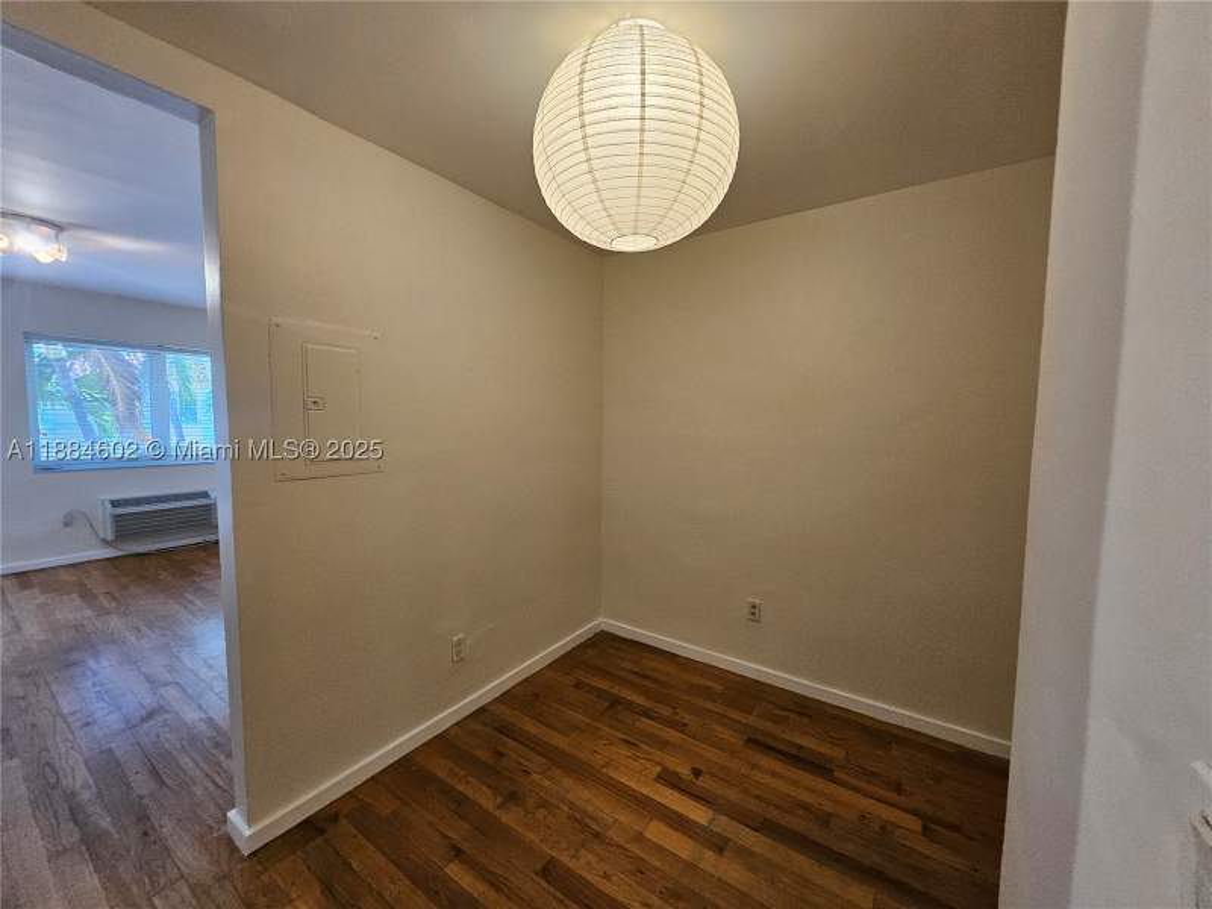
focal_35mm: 13
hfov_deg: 106.2
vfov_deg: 89.9
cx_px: 606
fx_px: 455
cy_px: 454
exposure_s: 1/60
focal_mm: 1.74
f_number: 2.2
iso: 200
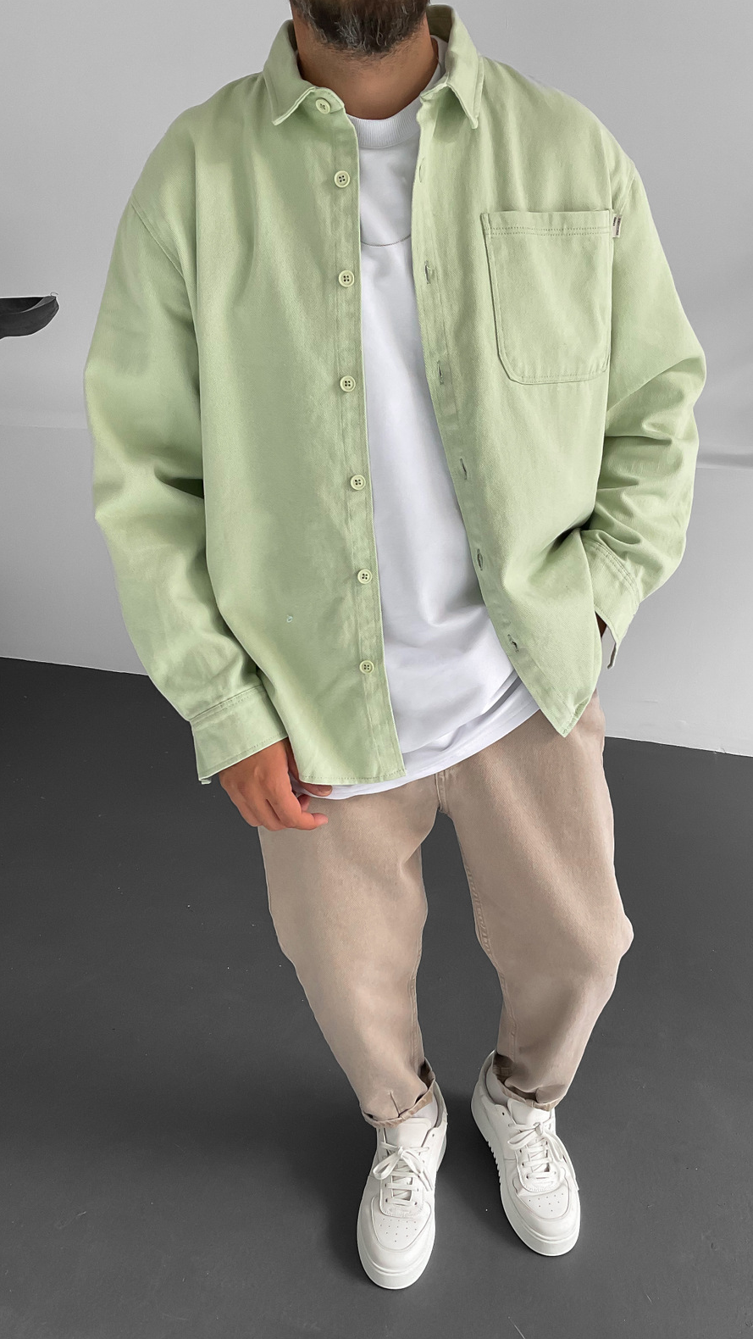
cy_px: 675
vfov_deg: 61.0
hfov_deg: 36.5
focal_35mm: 32
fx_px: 1136
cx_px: 452
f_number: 1.8
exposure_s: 1/120
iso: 40
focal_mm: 3
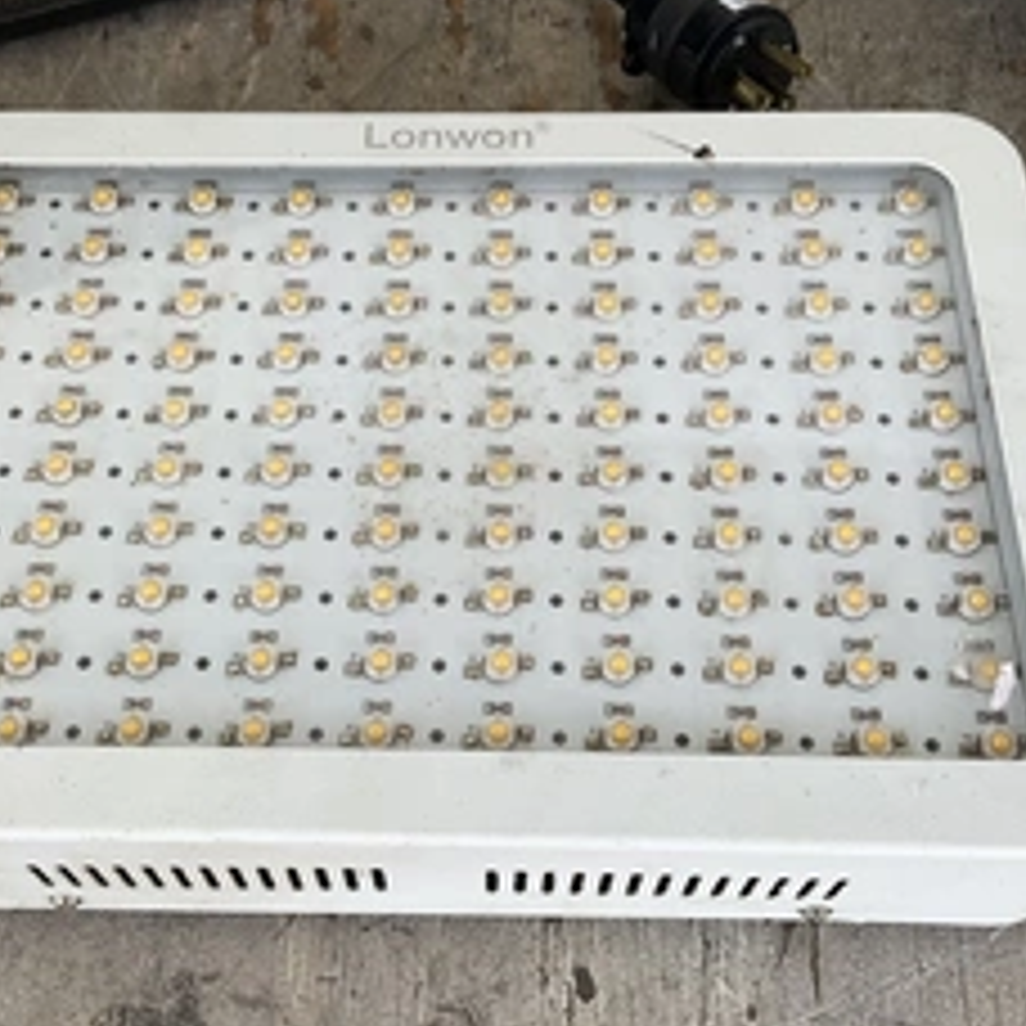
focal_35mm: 45
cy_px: 500
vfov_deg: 37.5
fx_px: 1509
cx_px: 454
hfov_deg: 37.5
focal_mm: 3
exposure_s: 1/122
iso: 25
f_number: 1.8
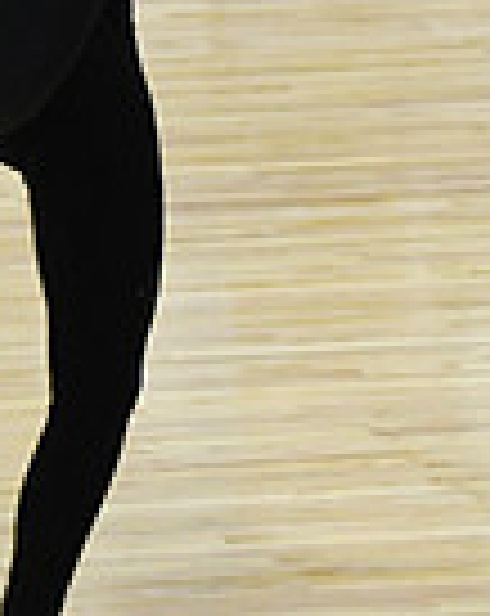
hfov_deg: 2.1
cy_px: 16
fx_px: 13041
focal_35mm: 717
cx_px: 1277
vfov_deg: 2.7
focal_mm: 120
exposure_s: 1/400
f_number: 2.8
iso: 3200
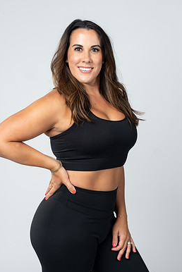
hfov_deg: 13.8
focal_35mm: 99
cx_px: 82
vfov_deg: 20.6
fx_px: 749
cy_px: 135
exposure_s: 1/160
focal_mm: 85
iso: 200
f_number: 3.5
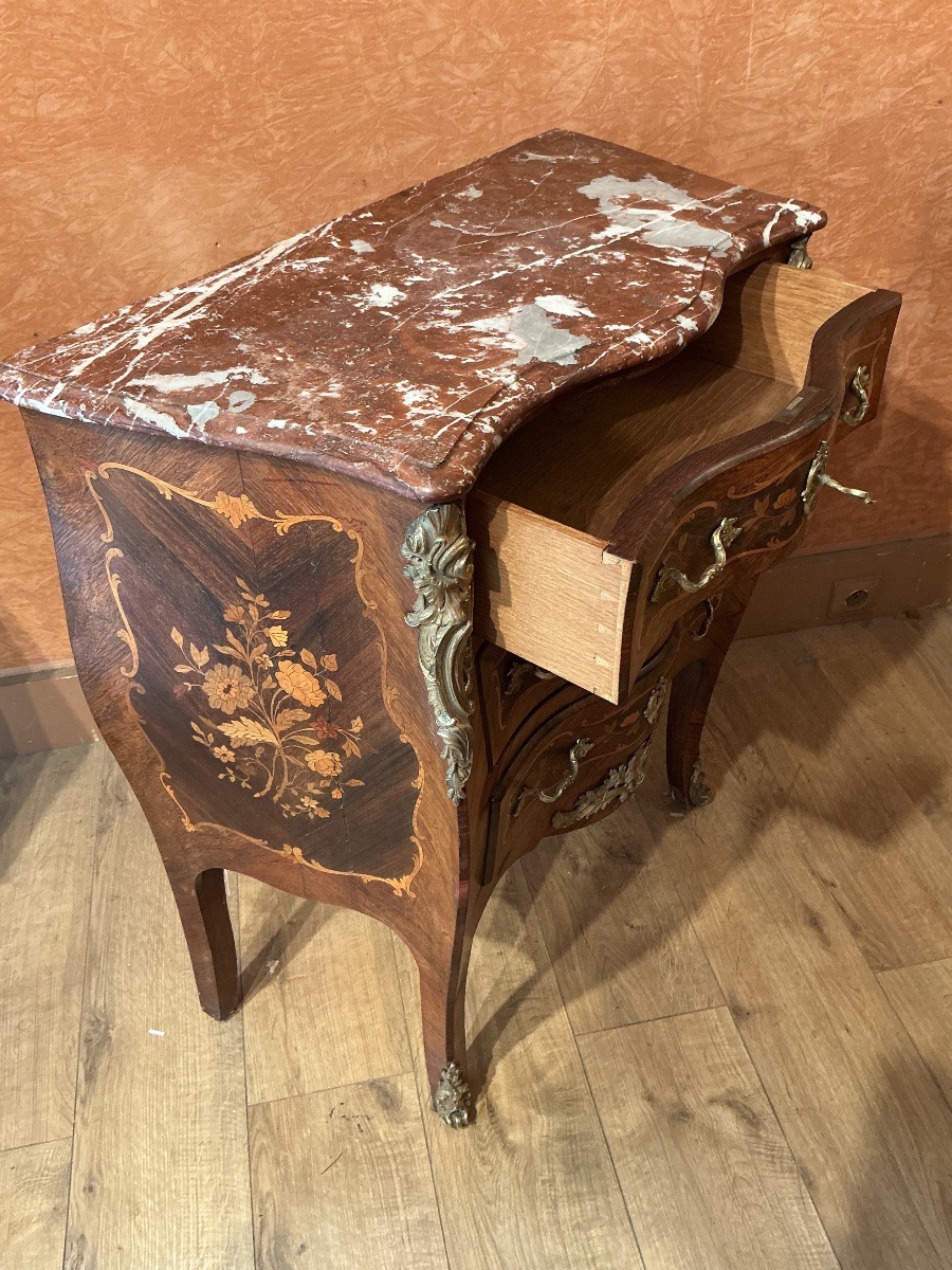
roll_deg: +2.1
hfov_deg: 48.2
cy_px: 635
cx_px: 476
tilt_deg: -39.8
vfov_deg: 61.7
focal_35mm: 29
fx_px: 1063
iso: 160
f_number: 1.8
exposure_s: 1/50
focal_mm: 3
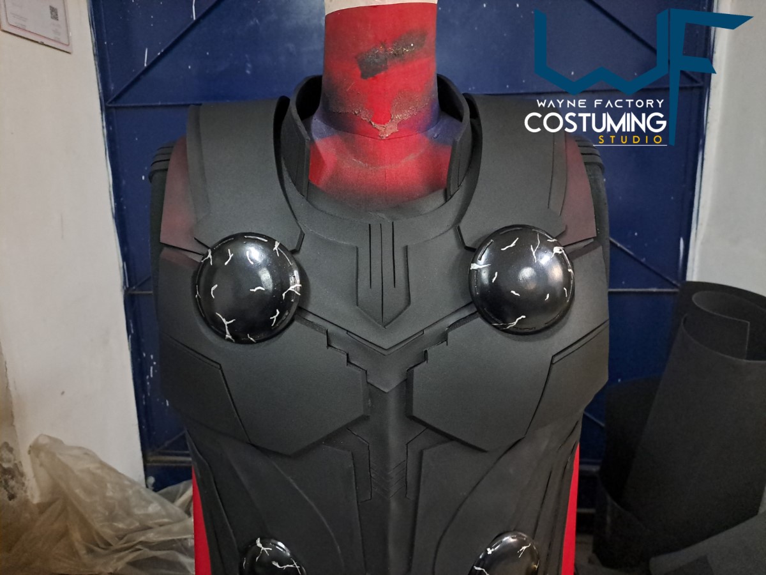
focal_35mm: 24
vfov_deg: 56.8
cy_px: 288
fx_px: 531
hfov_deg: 71.6
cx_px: 383
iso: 457
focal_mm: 5.23
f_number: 1.8
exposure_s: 1/25
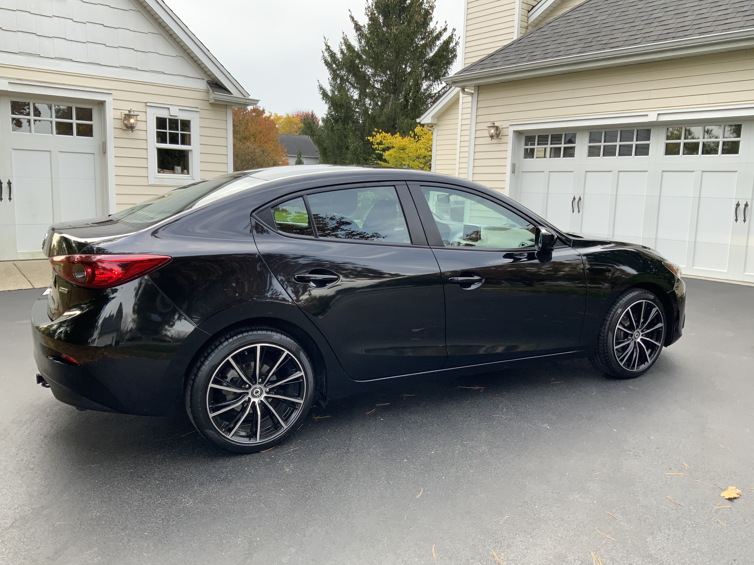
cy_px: 282
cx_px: 377
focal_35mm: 29
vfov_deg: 48.2
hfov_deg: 61.7
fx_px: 632
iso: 16
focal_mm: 3
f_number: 1.8
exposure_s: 1/202
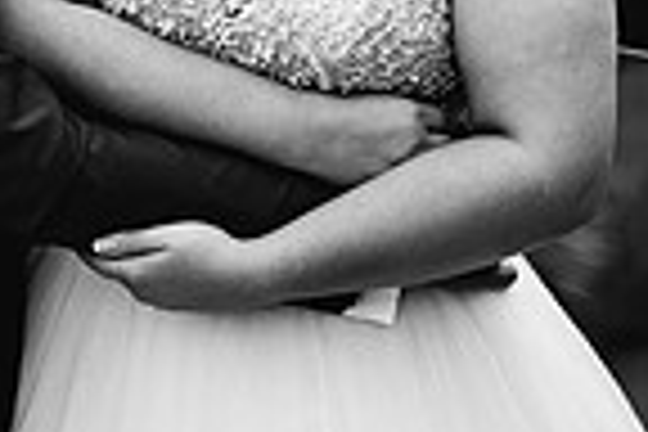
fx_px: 2538
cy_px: -430
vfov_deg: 9.1
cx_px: 99
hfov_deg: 14.4
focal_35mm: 141
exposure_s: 1/250
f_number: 1.4
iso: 100
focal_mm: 35
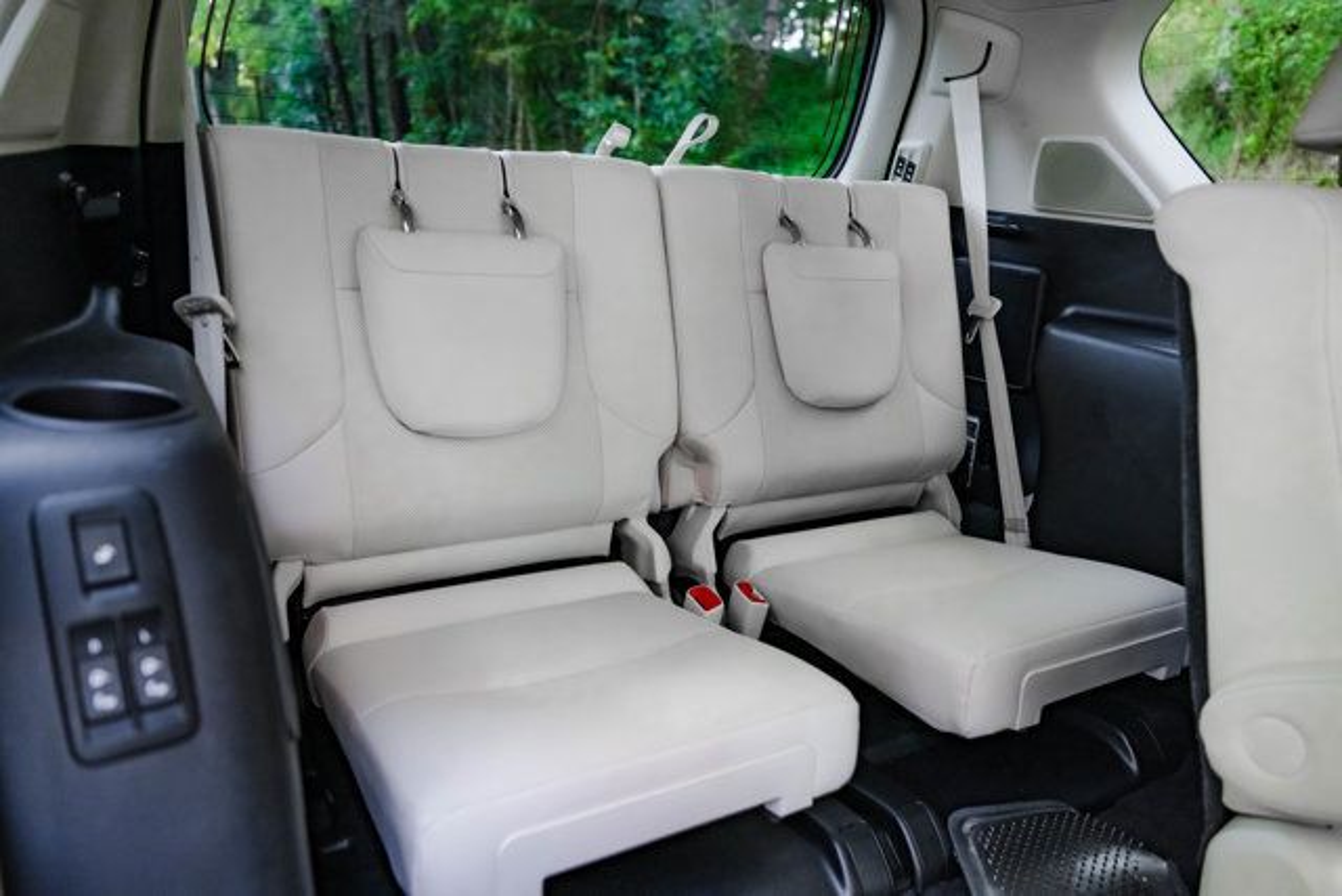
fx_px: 969
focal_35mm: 26
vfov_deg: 49.6
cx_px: 671
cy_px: 448
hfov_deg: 69.4
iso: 3200
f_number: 2.8
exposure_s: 1/200
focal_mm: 26
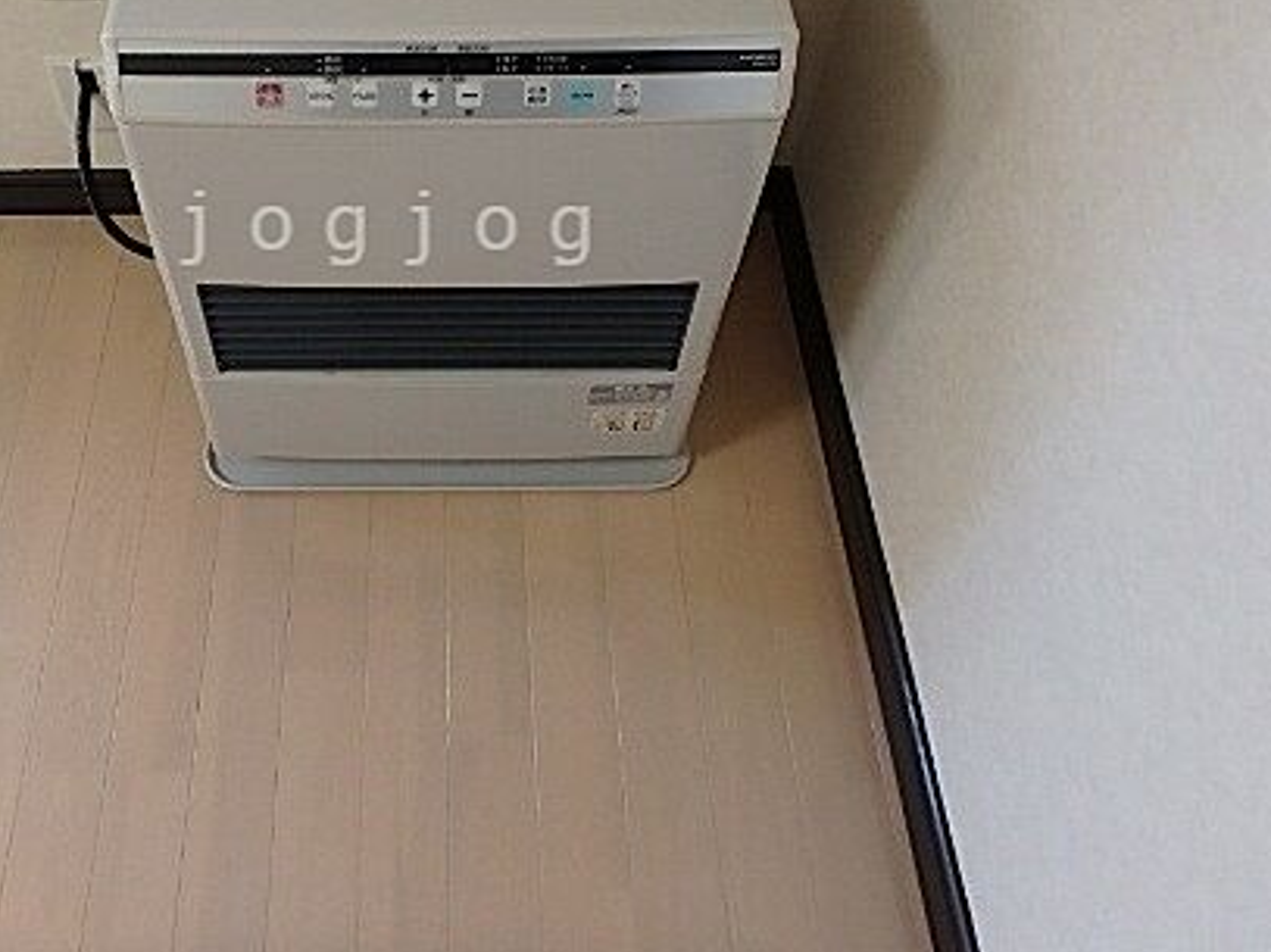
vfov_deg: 41.5
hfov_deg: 53.9
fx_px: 1211
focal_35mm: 33
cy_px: 228
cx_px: 393
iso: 320
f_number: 3.5
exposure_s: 1/30
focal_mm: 3.7
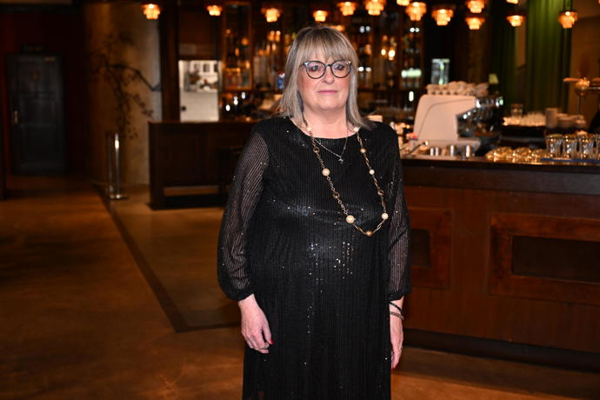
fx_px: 733
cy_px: 200
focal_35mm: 44
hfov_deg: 44.5
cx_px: 300
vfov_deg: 30.5
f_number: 3.5
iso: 2000
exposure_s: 1/80
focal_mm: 44
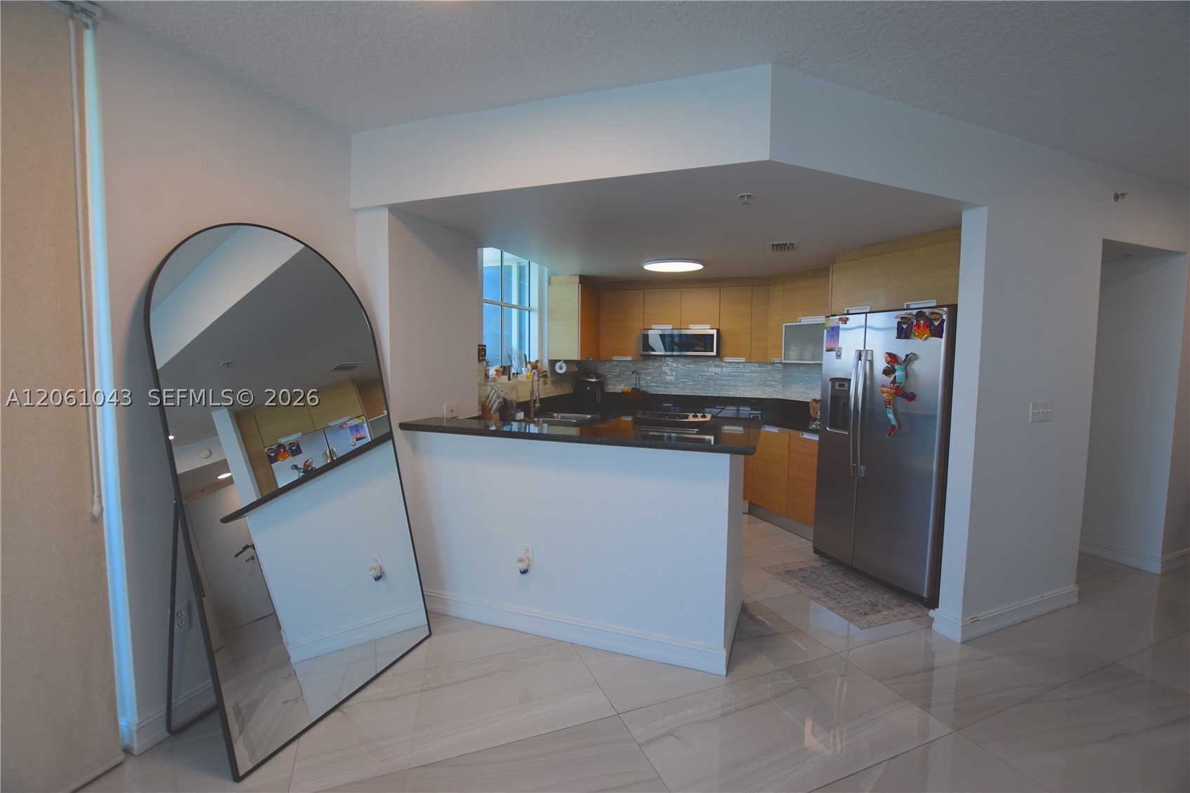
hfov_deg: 100.4
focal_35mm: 15
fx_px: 496
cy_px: 396
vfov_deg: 77.3
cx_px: 595
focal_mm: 10
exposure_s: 1/125
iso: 400
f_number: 5.6
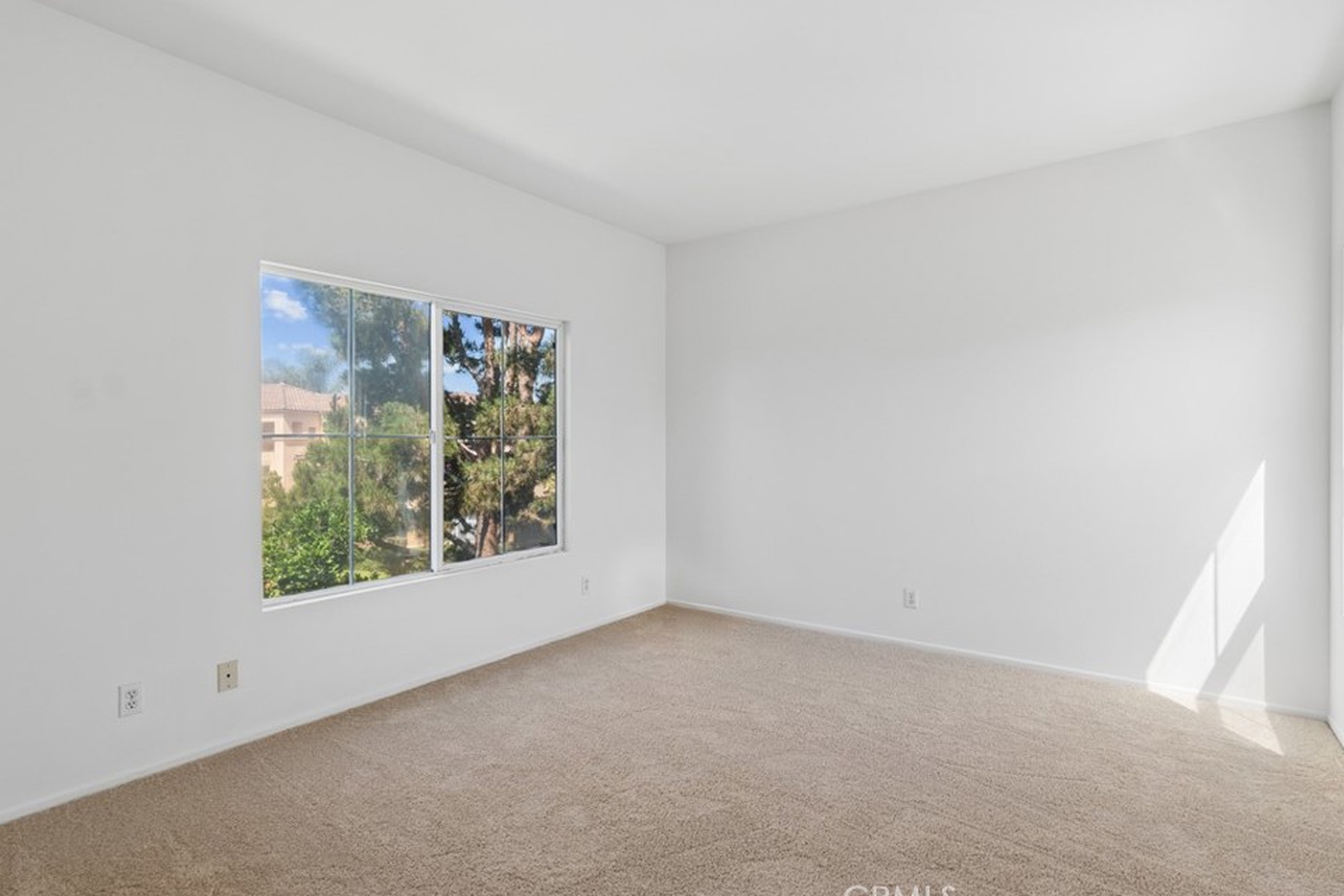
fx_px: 635
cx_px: 689
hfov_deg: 93.3
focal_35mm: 17
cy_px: 442
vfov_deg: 70.4
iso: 200
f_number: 9
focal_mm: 16
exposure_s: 1/40
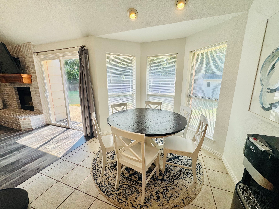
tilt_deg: -12.3
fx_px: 113
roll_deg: +0.8
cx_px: 140
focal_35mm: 14
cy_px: 104
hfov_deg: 102.1
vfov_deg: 85.7
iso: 40
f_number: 2.2
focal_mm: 2.22
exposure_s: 1/291
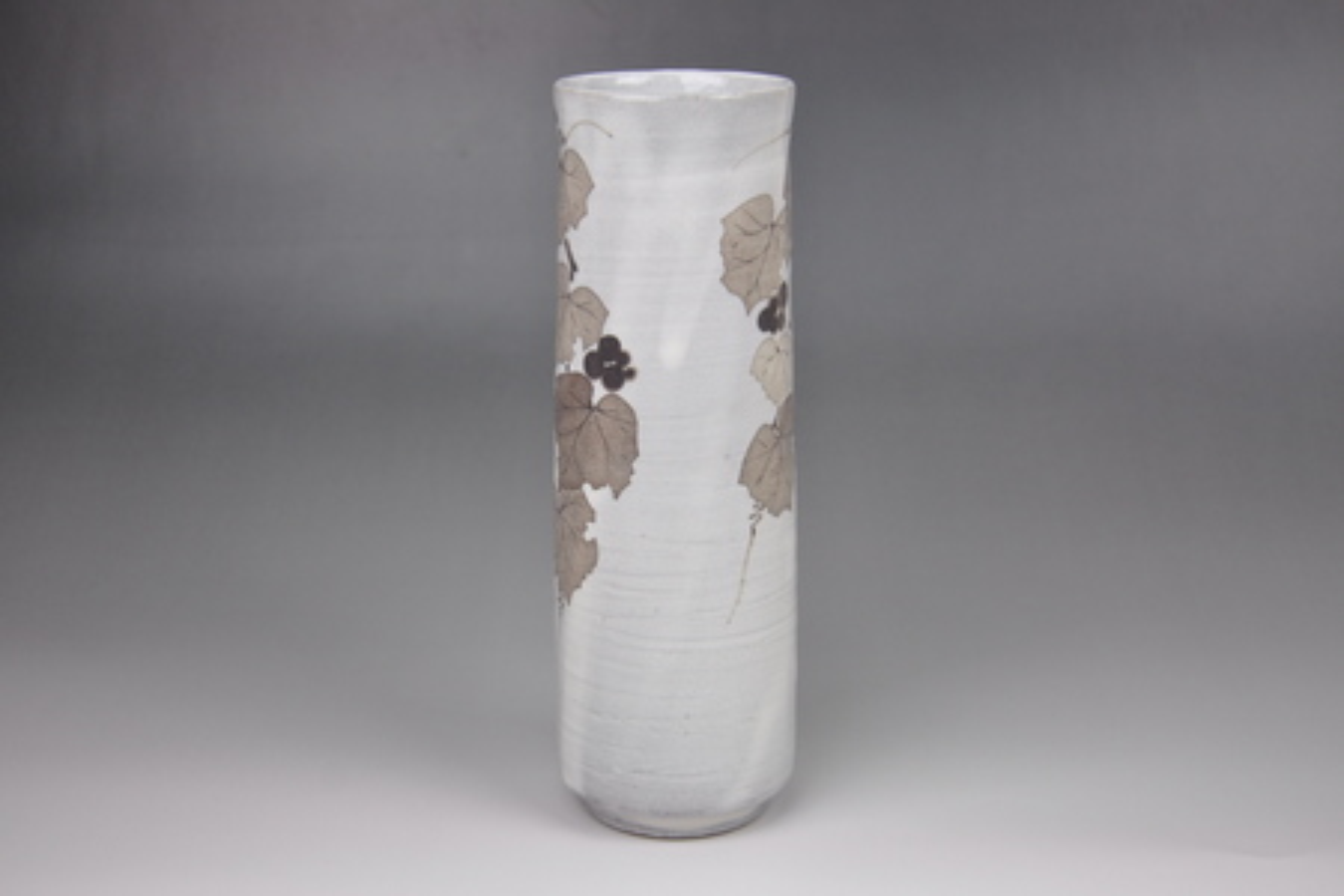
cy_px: 448
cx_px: 672
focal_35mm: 57
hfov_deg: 35.1
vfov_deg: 23.8
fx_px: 2128
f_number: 5.6
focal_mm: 38
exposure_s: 1/30
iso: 360
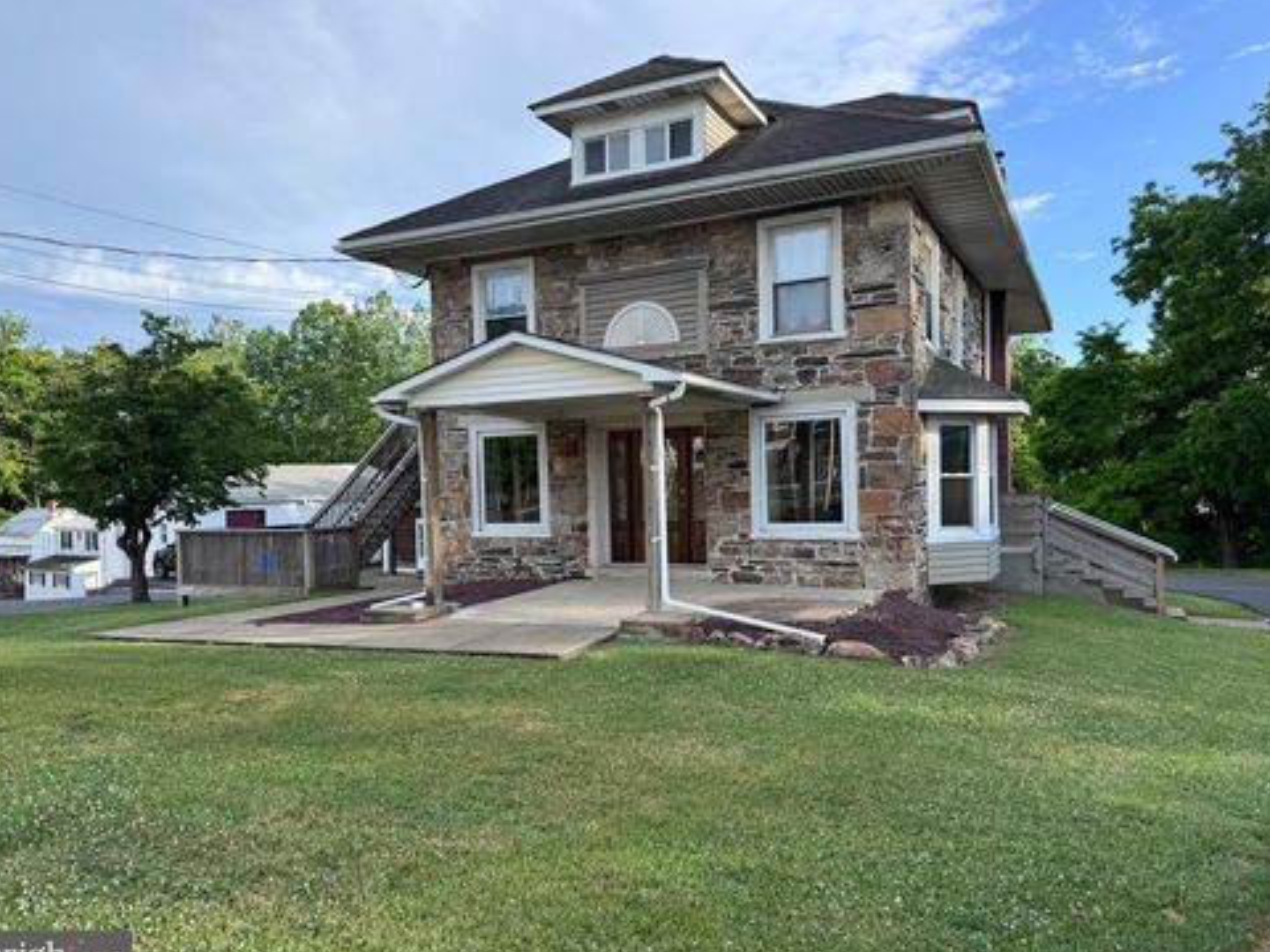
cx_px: 632
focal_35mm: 25
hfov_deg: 69.4
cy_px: 488
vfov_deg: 54.9
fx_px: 917
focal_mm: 6.76
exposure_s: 1/1637
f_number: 1.78
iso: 80
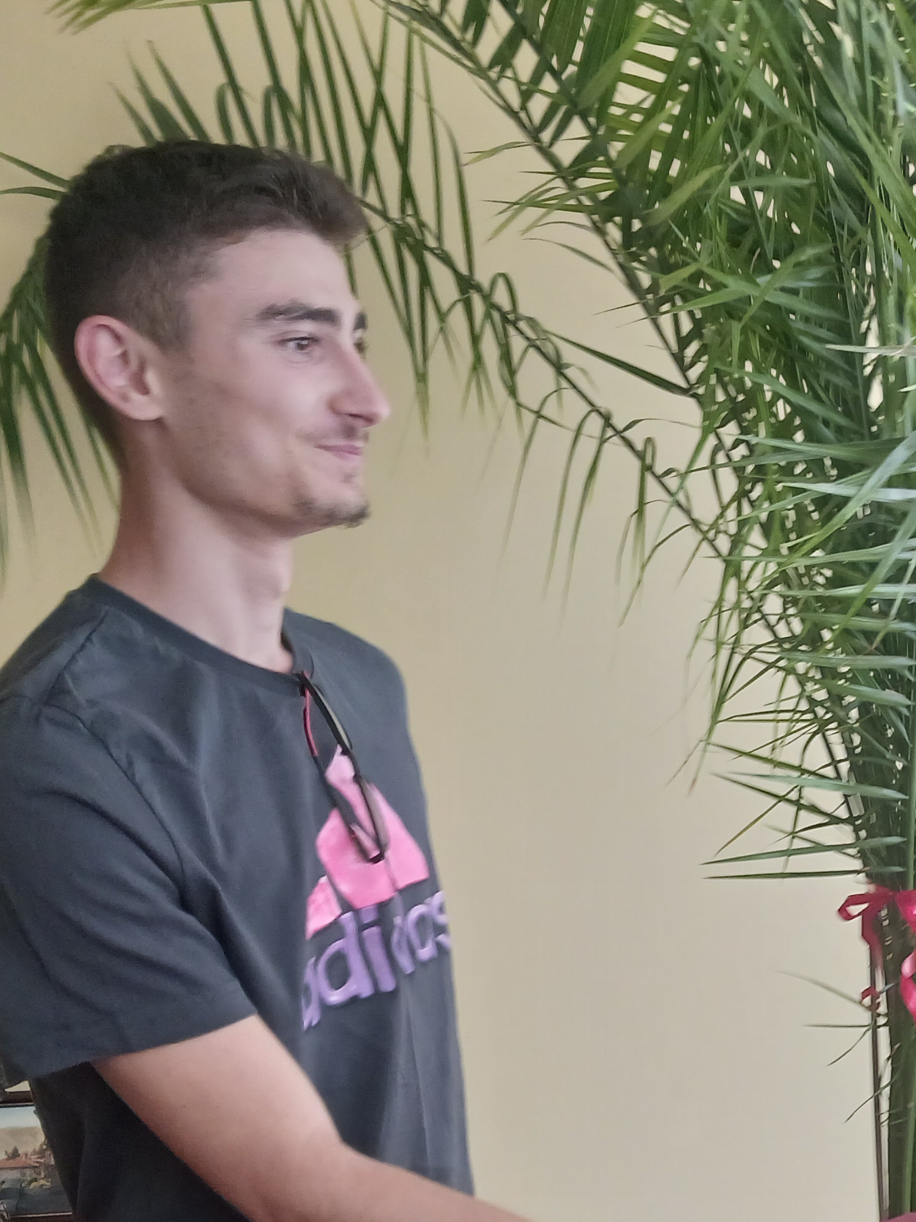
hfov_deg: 25.3
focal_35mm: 55
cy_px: 881
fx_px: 1941
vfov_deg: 34.4
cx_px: 916
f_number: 1.8
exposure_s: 1/33
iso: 200
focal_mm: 4
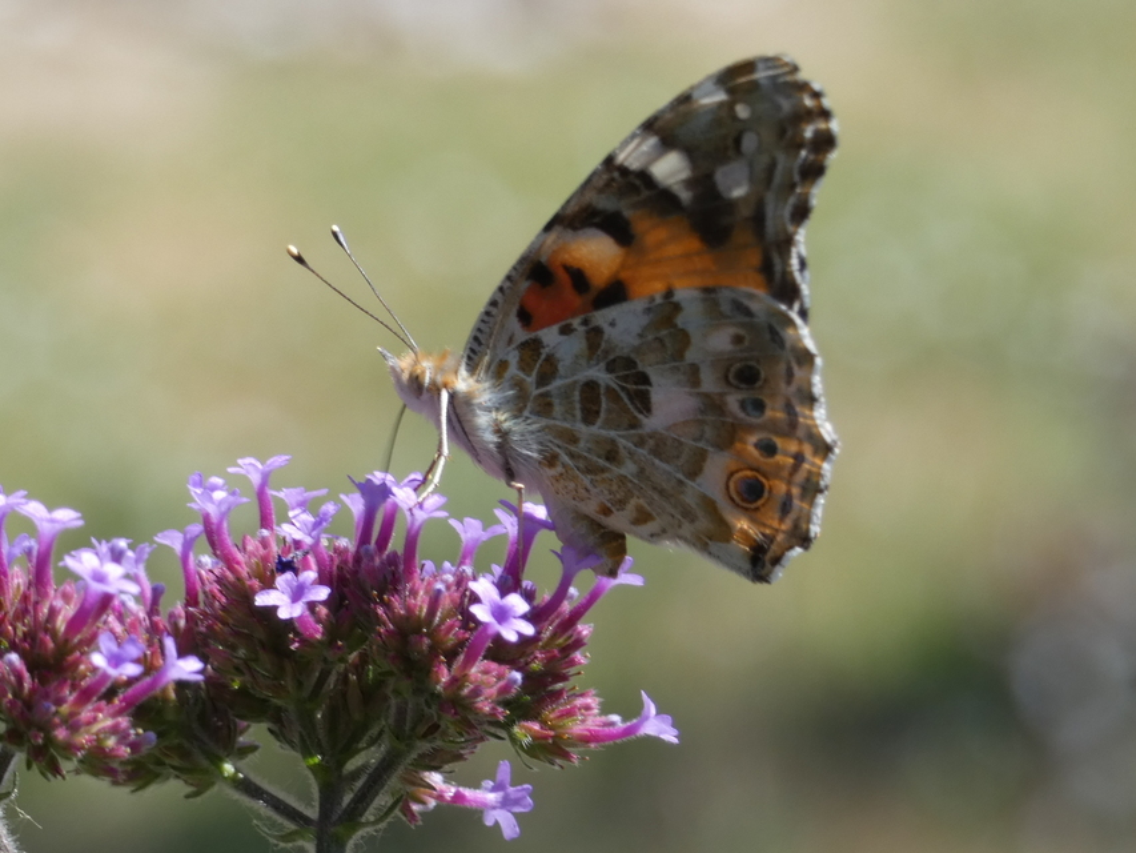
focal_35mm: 291
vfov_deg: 5.1
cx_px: 568
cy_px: 426
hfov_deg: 6.8
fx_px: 9551
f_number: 5.5
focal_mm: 52.2
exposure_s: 1/100
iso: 80
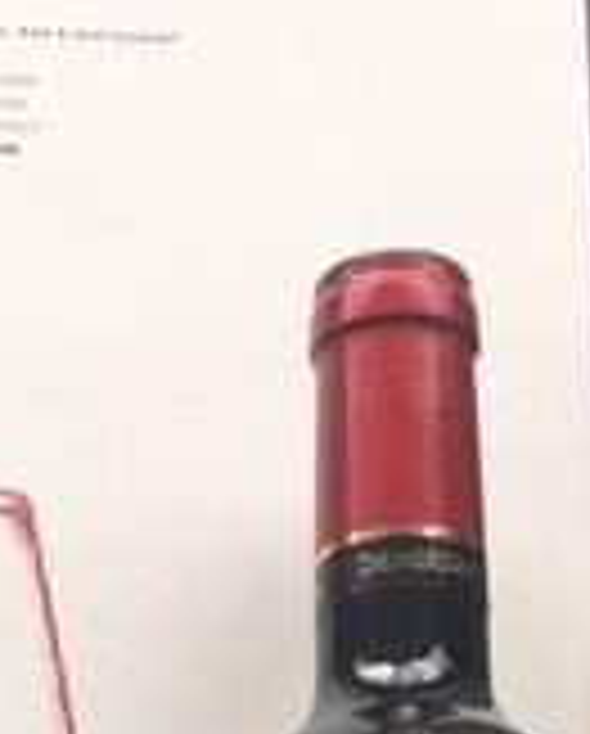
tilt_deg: -74.0
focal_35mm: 111
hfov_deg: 13.9
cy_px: 928
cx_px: 171
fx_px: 2416
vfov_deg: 16.4
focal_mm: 4.15
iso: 32
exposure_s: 1/100
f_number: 2.2
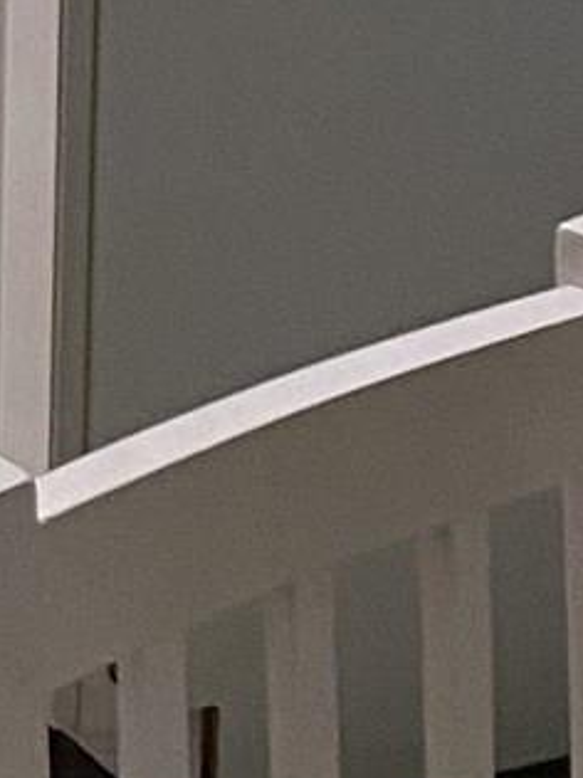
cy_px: -934
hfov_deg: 6.7
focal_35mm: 190
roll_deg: +2.5
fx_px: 4270
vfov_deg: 9.5
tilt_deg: -12.3
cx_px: -1428
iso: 100
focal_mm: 4.25
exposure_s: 1/60
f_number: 1.8
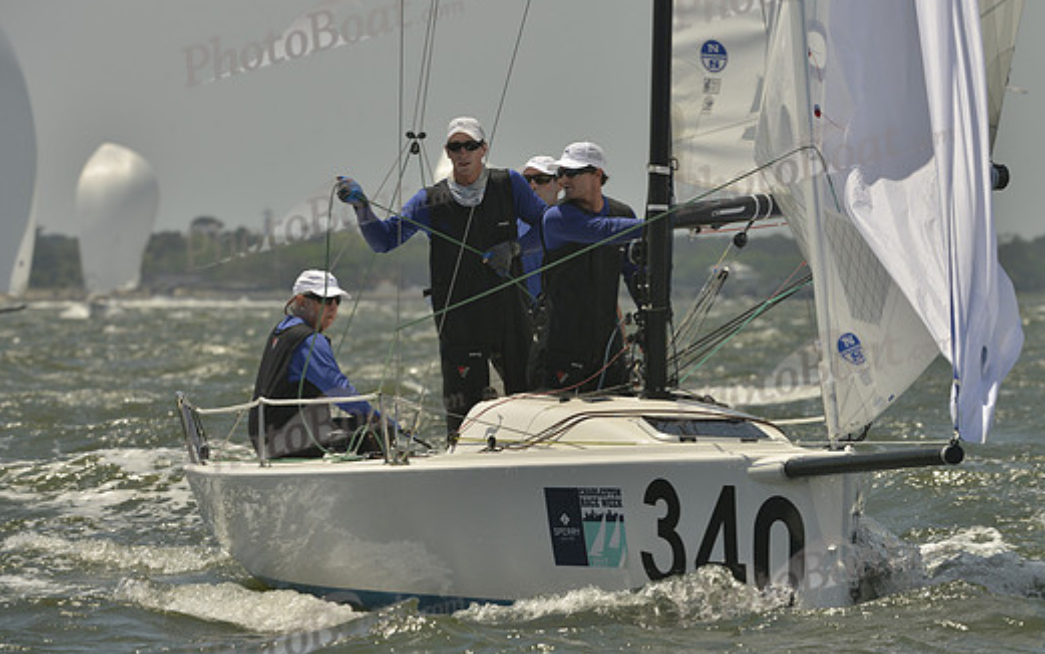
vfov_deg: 4.0
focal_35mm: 329
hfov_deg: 6.4
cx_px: 570
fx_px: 9373
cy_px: 296
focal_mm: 290
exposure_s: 1/1250
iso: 280
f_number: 10
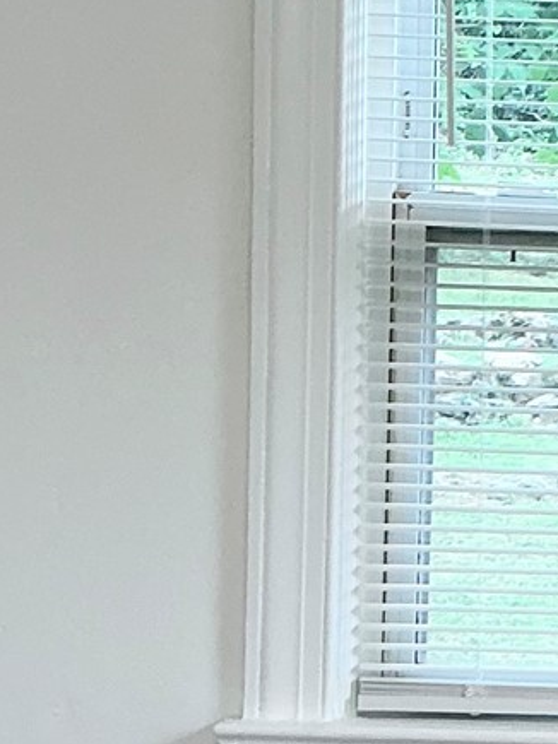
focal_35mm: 128
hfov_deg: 11.0
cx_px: 926
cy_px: 445
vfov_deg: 15.4
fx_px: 2752
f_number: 1.8
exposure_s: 1/60
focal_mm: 3
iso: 64
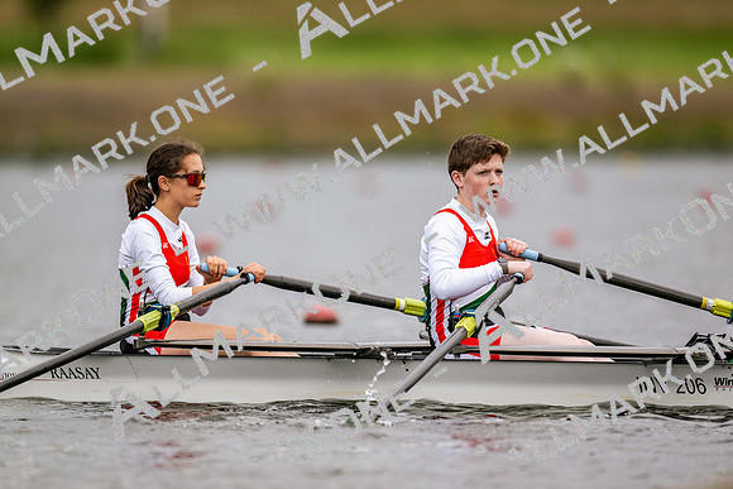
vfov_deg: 2.3
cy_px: 244
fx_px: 12219
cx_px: 366
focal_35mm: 600
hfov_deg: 3.4
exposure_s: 1/2500
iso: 400
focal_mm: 600
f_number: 4
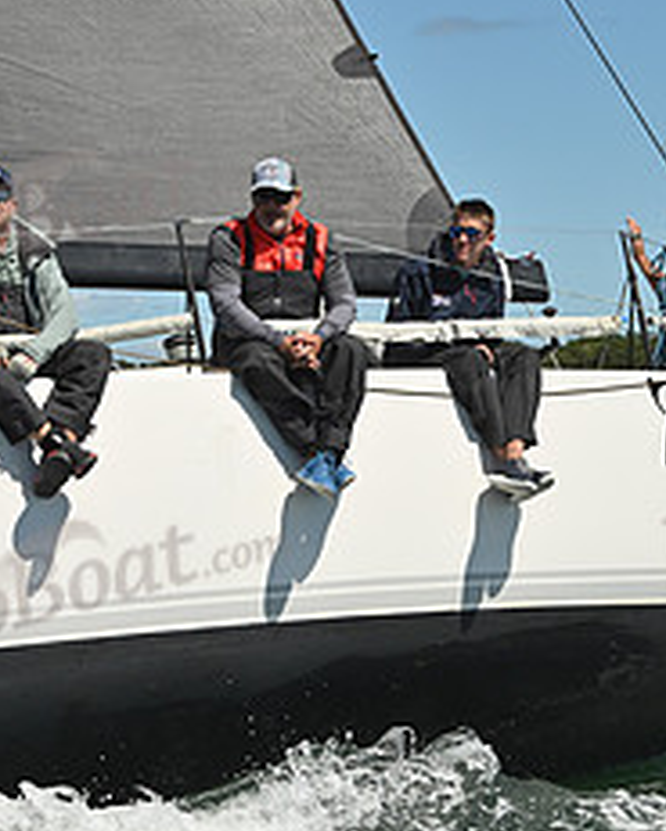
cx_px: 479
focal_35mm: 165
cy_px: 358
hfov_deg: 9.4
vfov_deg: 11.7
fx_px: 4063
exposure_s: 1/1600
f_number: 10
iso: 320
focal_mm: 70
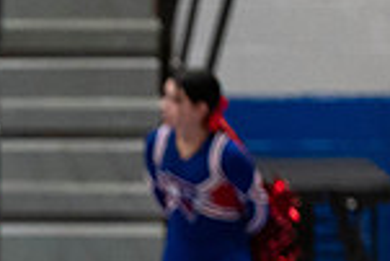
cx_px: -261
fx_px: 8935
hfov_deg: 2.5
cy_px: 433
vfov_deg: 1.7
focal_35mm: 824
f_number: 2.8
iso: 4000
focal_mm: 171
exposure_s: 1/1000
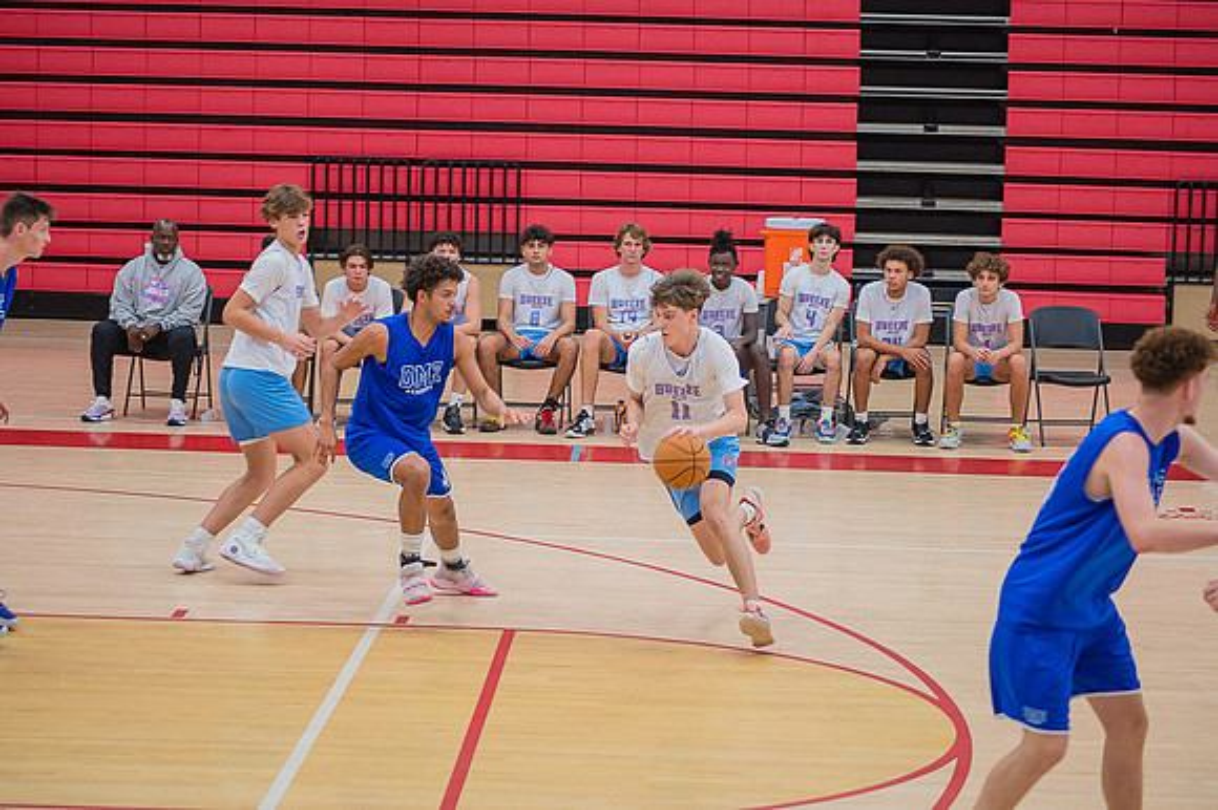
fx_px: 3449
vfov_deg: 13.4
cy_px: 405
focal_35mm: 102
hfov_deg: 20.0
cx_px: 609
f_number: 4.8
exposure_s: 1/250
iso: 1000
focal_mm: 102
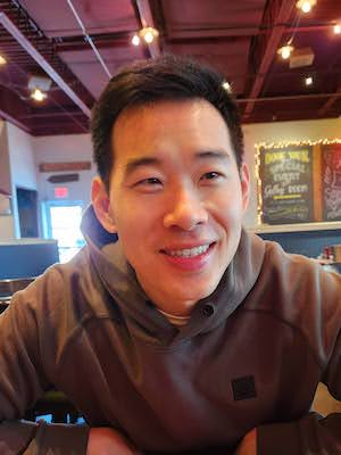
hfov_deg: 58.9
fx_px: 302
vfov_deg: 73.9
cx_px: 170
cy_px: 228
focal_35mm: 23
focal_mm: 5.4
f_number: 1.8
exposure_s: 1/30
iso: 500
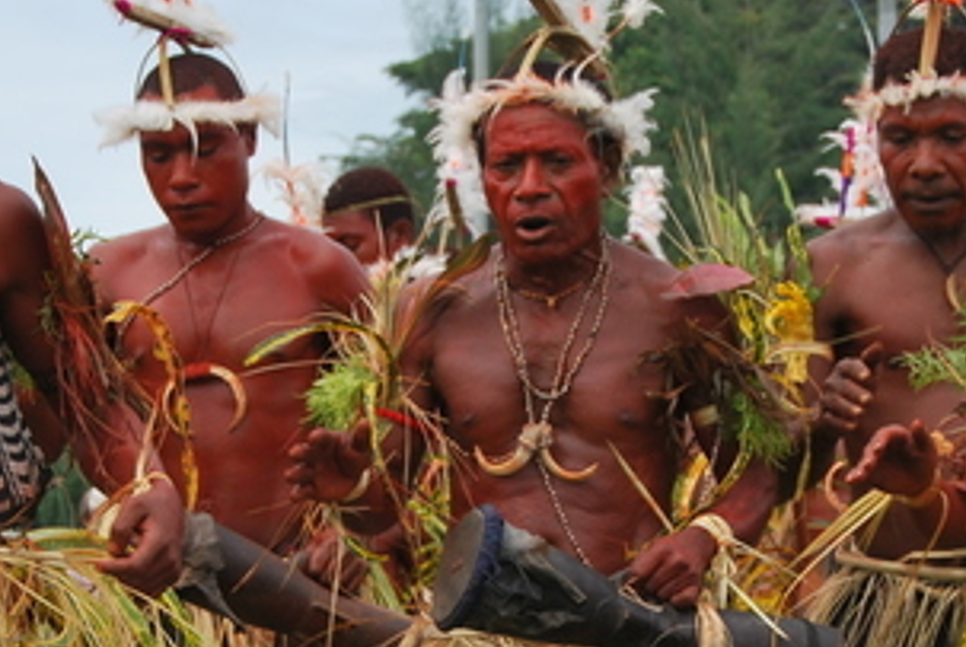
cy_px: 663
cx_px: 453
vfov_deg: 7.7
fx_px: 4792
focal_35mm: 178
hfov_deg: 11.5
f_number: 7.1
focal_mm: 45
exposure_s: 1/200
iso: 100
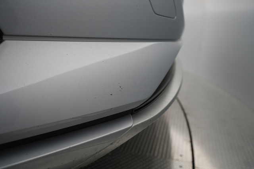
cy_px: 84
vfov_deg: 46.4
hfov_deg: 65.5
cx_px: 127
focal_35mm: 28
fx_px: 197
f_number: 4.5
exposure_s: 1/100
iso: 1250
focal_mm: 28
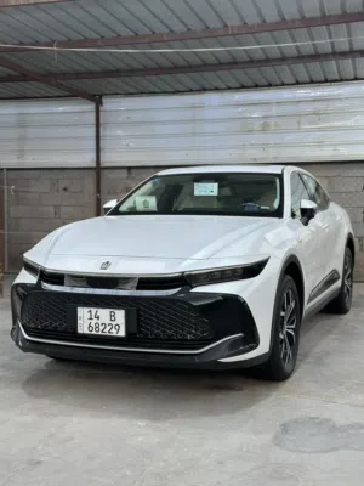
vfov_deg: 39.7
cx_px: 182
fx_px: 673
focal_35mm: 48
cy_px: 243
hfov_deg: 30.3
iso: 80
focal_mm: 6.86
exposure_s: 1/50
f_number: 1.78
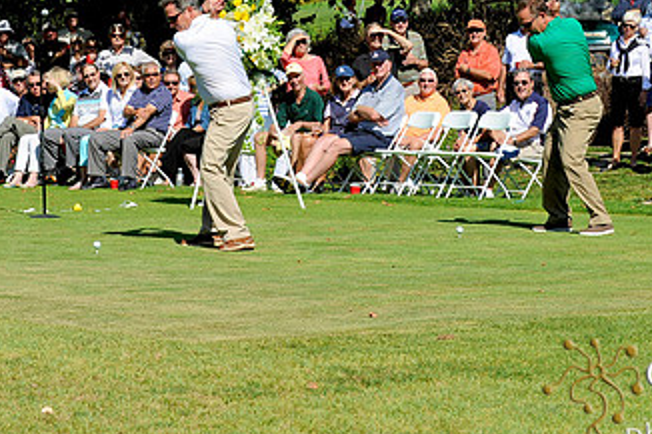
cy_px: 80
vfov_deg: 8.9
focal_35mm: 153
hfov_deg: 13.4
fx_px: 2769
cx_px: 250
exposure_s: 1/320
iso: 200
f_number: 11
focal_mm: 86
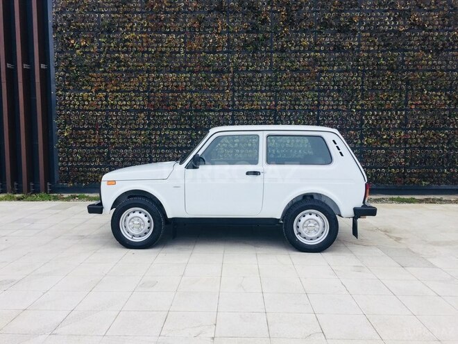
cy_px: 172
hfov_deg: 61.7
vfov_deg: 48.2
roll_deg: -0.8
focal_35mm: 29
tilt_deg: -4.9
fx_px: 384
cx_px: 229
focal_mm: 4.15
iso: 32
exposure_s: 1/775
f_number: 2.2
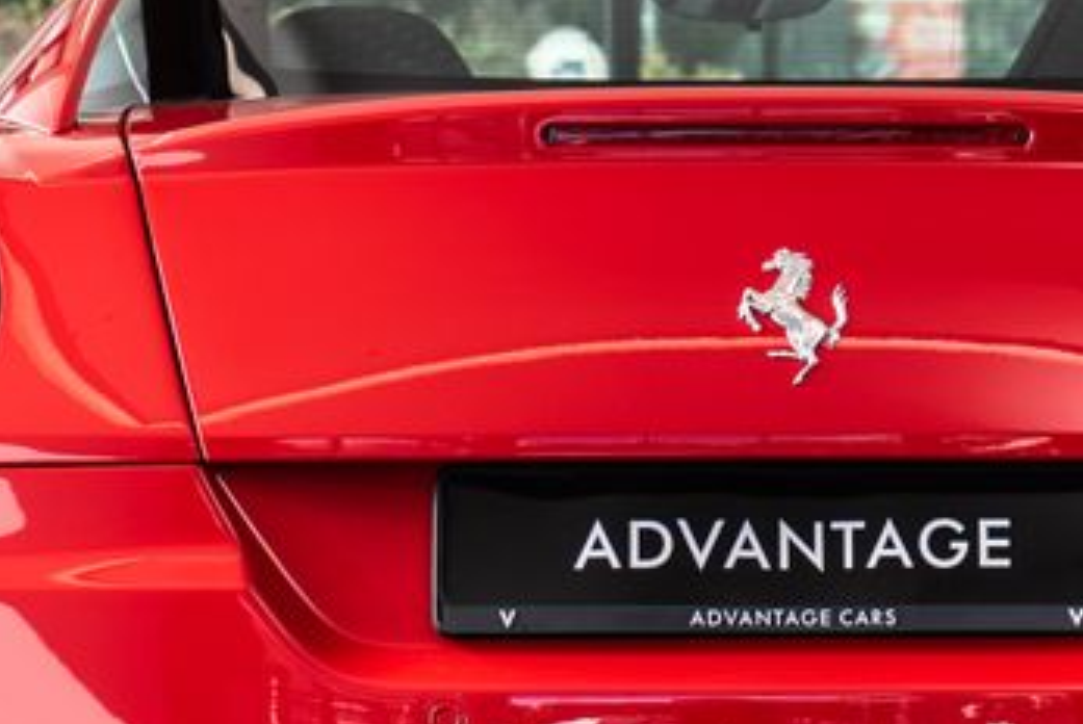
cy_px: 532
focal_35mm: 195
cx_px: 783
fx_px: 5871
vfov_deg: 7.1
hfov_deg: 10.5
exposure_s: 1/50
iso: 125
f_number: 5.6
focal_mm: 60
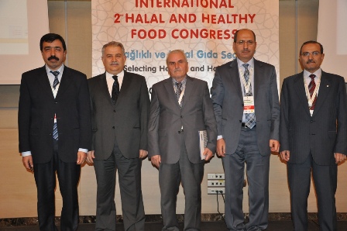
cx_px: 174
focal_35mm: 39
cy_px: 116
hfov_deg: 49.6
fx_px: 376
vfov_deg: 34.2
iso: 1600
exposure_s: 1/60
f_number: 5
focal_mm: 26
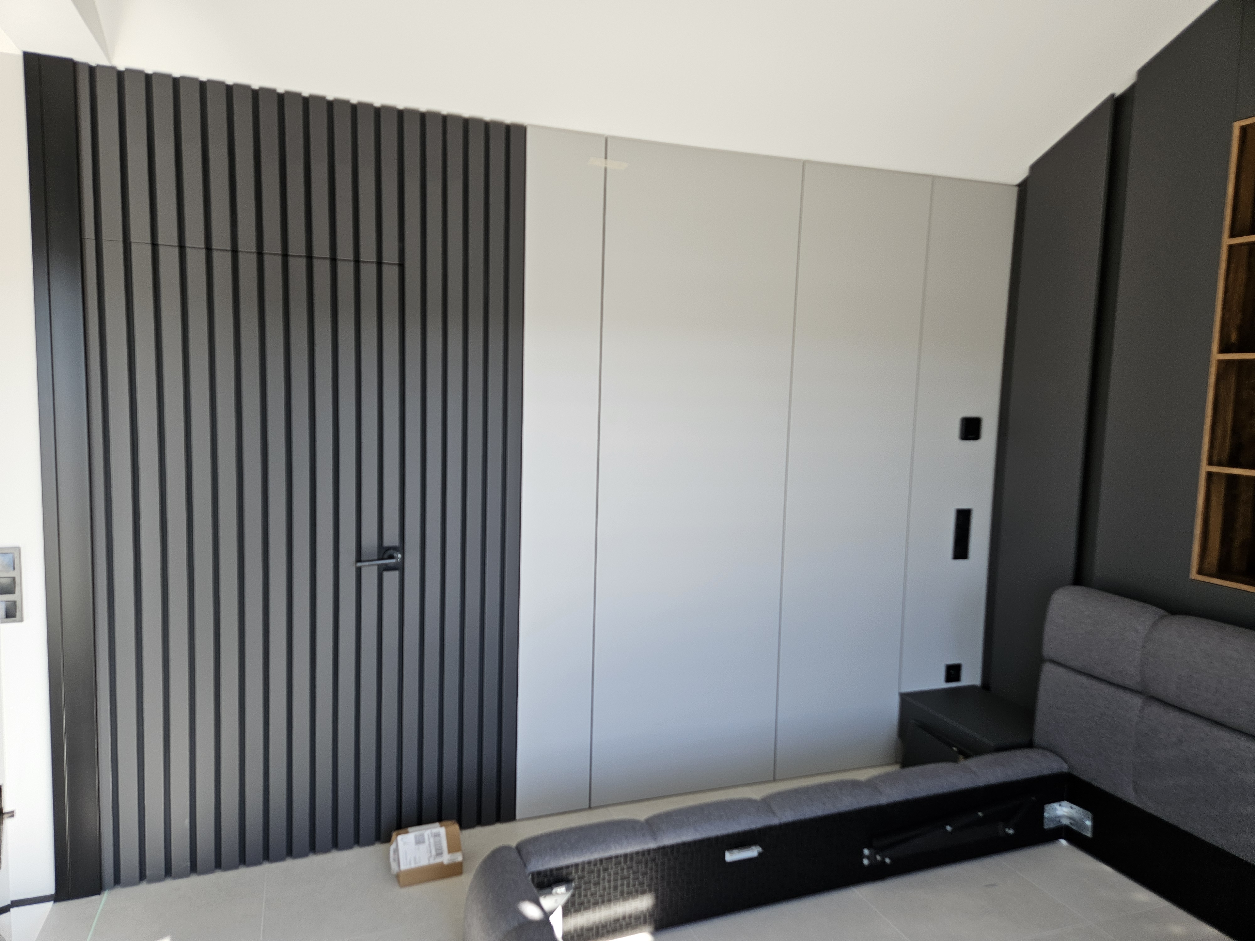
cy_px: 470
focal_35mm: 23
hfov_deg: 73.9
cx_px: 628
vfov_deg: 58.9
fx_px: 834
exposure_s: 1/359
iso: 125
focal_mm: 5.4
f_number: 1.8
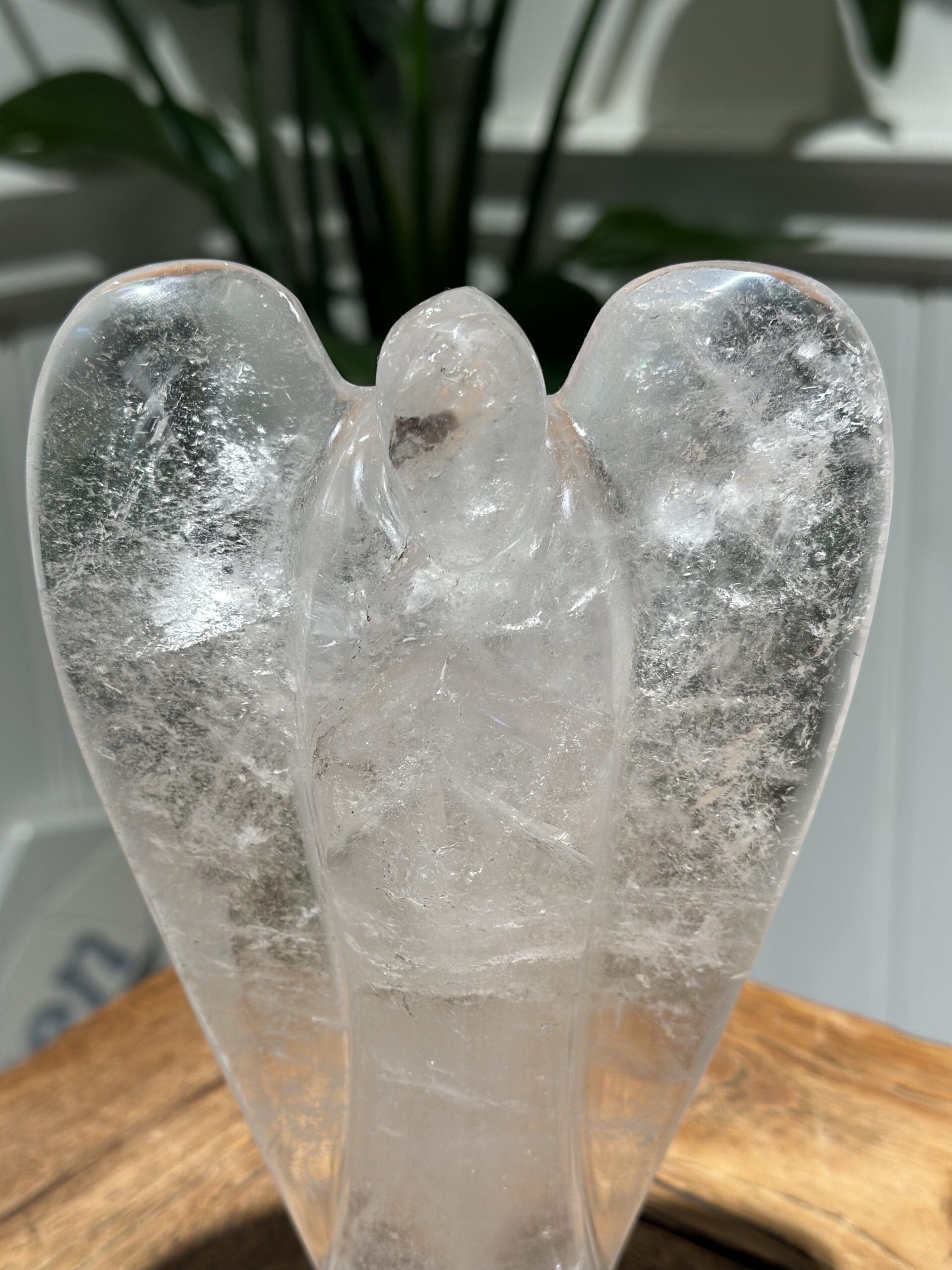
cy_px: 635
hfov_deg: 30.3
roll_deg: +1.7
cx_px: 476
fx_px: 1760
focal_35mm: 48
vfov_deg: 39.7
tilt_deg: -18.4
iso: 100
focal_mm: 6.86
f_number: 1.78
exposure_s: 1/100
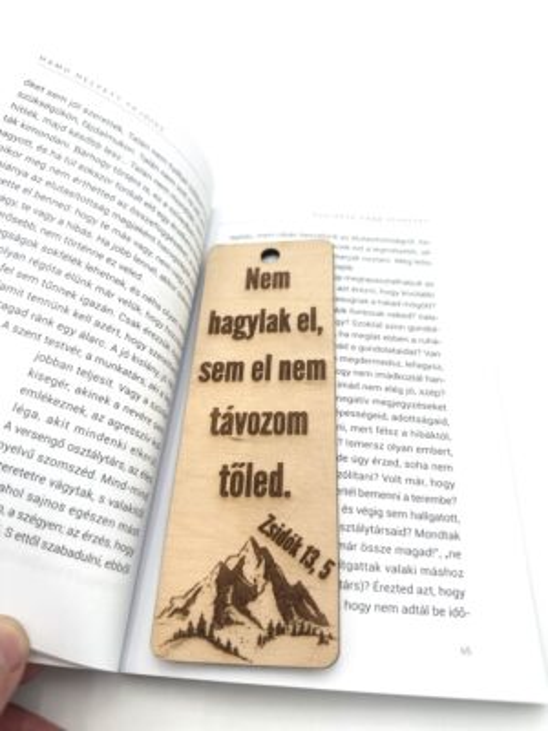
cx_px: 274
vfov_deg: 71.6
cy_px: 366
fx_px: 507
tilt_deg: -59.6
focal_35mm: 24
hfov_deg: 56.8
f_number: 1.78
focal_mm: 6.86
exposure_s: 1/1131
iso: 80
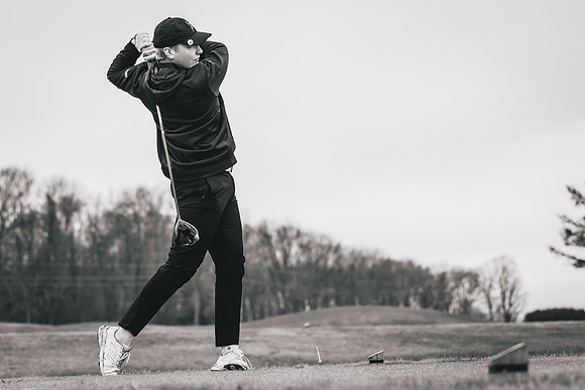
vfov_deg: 16.8
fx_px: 1321
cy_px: 187
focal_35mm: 81
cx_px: 252
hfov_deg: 24.9
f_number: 2.8
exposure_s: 1/5000
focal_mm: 68
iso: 640
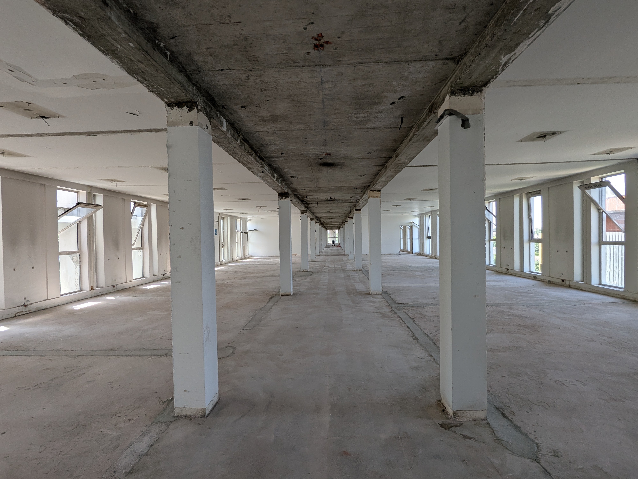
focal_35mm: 16
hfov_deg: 94.5
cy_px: 240
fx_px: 295
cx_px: 319
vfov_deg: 78.1
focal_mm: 2.22
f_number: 2.2
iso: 48
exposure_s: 1/174
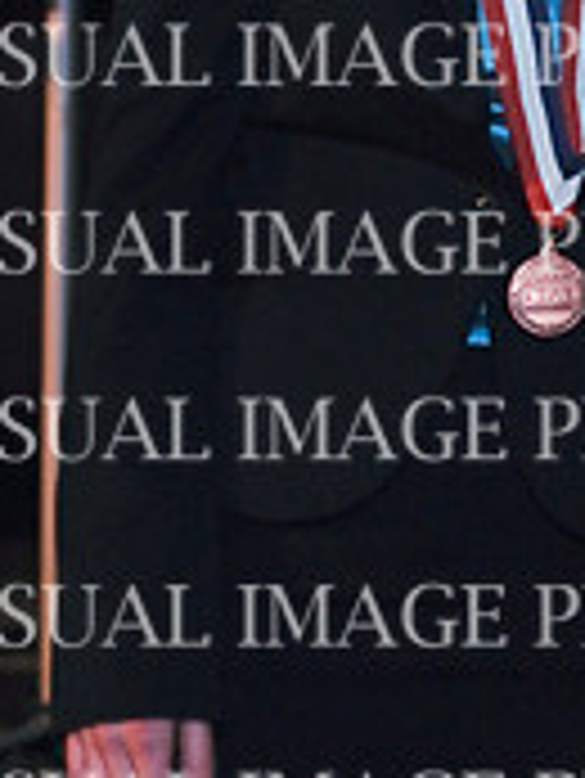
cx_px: 511
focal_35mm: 120
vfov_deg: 16.0
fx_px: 2701
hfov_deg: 12.3
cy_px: -40
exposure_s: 1/60
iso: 400
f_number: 2.8
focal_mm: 32
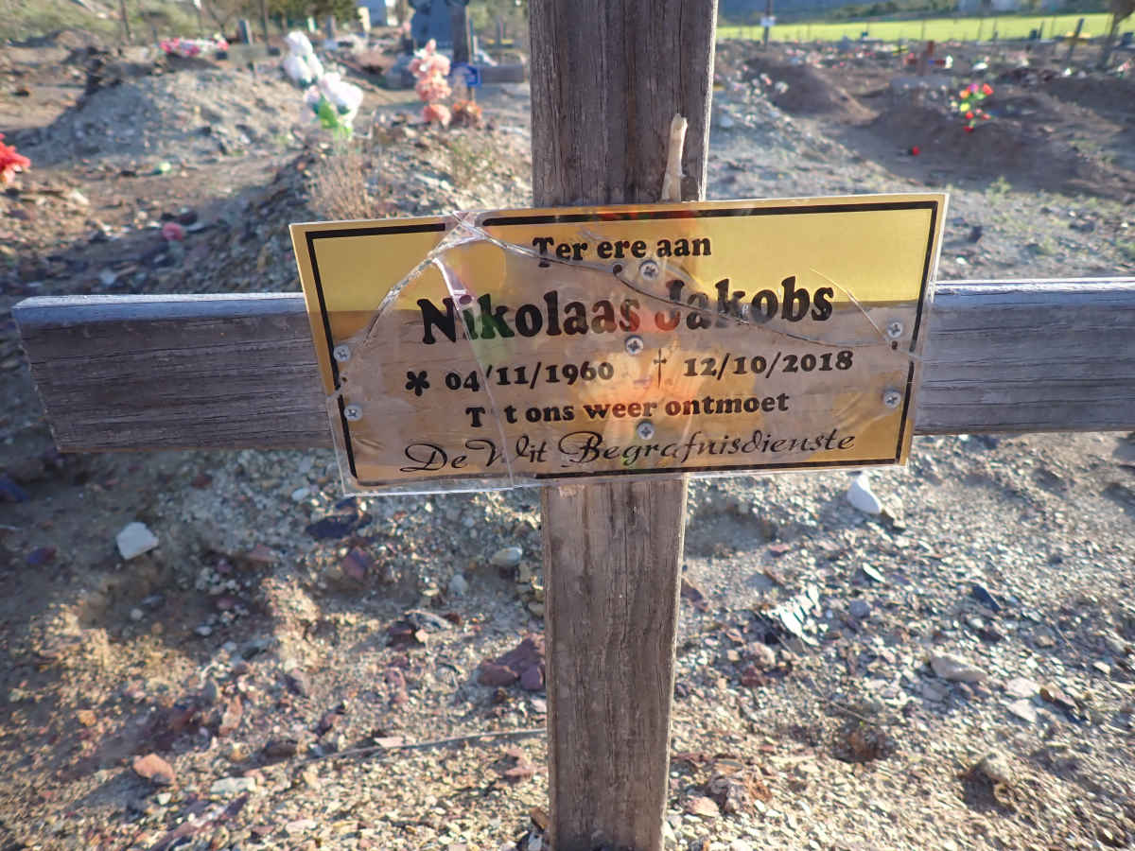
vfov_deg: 54.9
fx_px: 820
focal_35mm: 25
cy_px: 426
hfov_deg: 69.4
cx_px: 568
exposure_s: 1/320
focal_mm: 4.5
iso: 100
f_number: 2
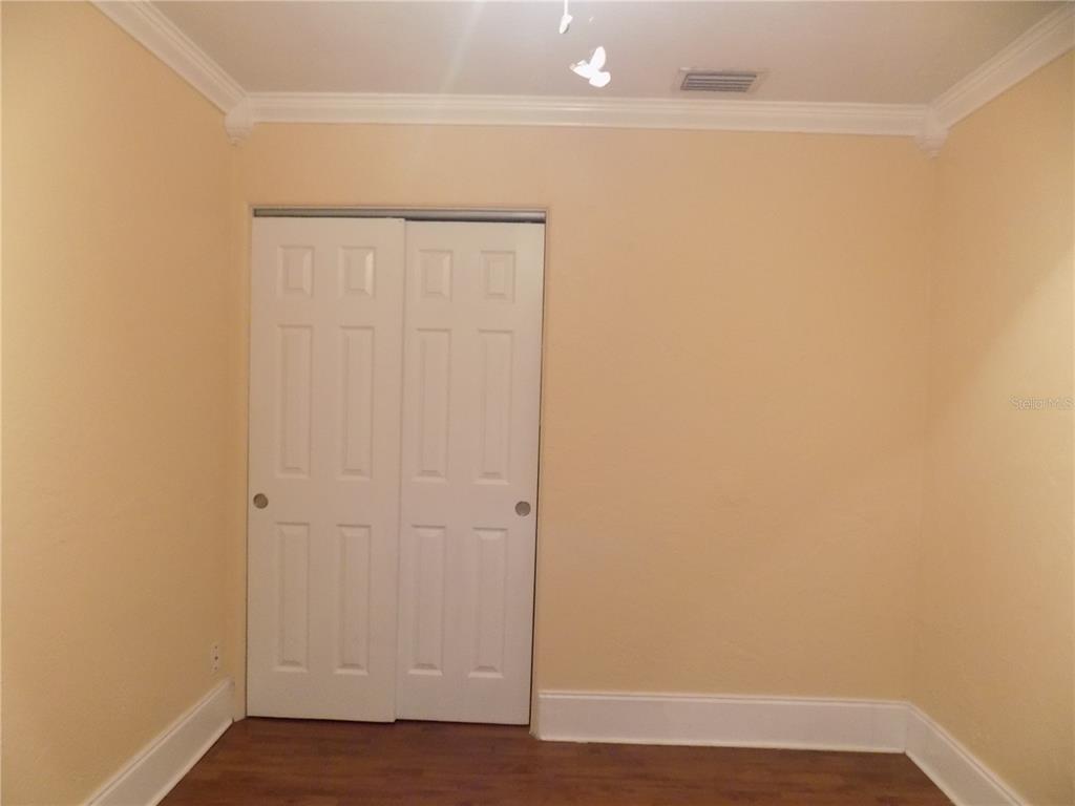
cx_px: 538
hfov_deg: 73.9
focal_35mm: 23
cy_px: 403
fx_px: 714
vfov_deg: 58.9
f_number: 3.1
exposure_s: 1/8
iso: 400
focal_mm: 4
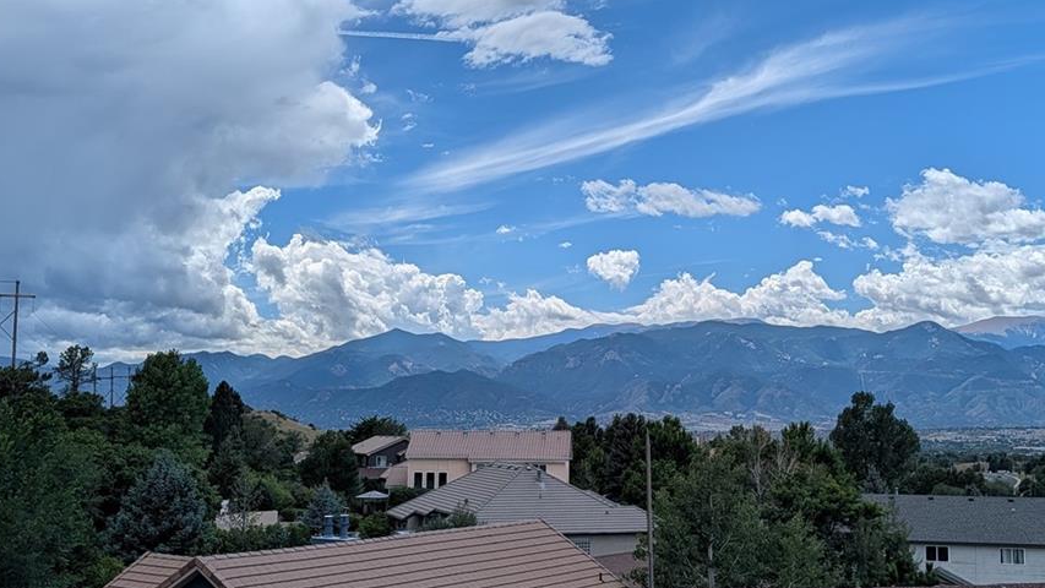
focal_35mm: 44
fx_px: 1219
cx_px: 551
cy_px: 268
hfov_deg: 46.4
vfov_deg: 27.1
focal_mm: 6.9
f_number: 1.68
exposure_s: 1/2075
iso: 19
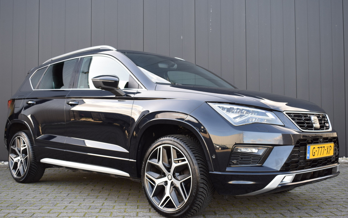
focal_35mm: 43
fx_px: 403
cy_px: 108
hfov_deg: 46.7
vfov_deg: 30.2
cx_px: 170
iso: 400
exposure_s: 1/125
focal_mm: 27
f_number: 5.6
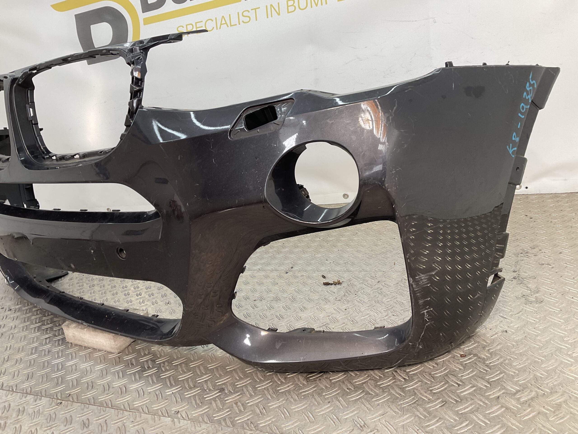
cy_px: 217
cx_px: 289
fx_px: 484
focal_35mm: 29
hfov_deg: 61.7
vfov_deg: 48.2
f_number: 1.8
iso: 20
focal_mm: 3
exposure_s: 1/100
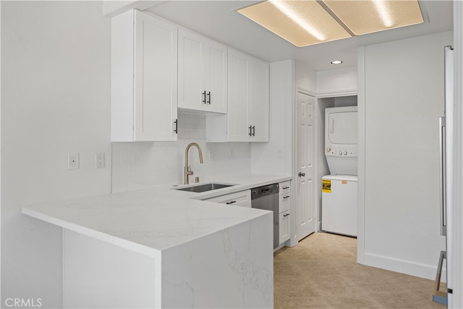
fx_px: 296
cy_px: 154
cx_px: 232
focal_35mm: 23
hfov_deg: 76.1
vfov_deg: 55.1
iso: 1000
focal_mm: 23
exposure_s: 1/100
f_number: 4
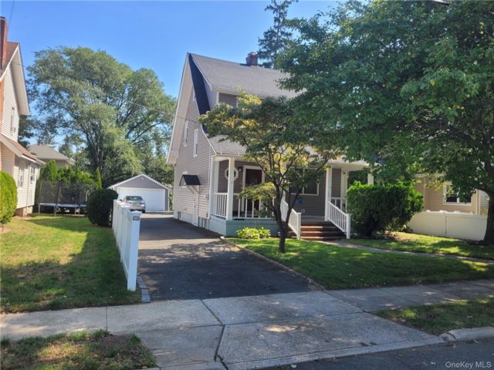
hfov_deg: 67.3
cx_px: 247
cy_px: 185
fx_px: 371
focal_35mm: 26
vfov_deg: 53.1
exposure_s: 1/965
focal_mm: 5.4
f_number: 1.8
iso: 40
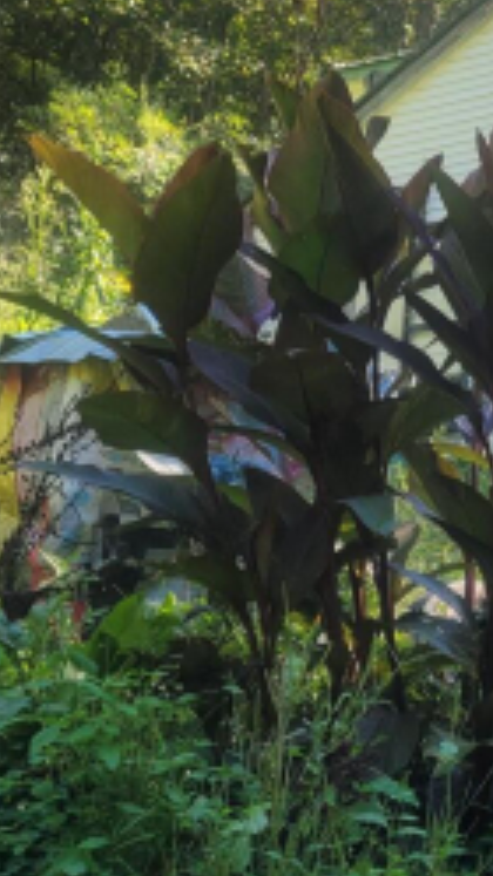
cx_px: 701
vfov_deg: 27.9
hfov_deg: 14.9
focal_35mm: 76
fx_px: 1767
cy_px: 431
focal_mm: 5.4
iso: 40
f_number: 1.8
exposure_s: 1/311
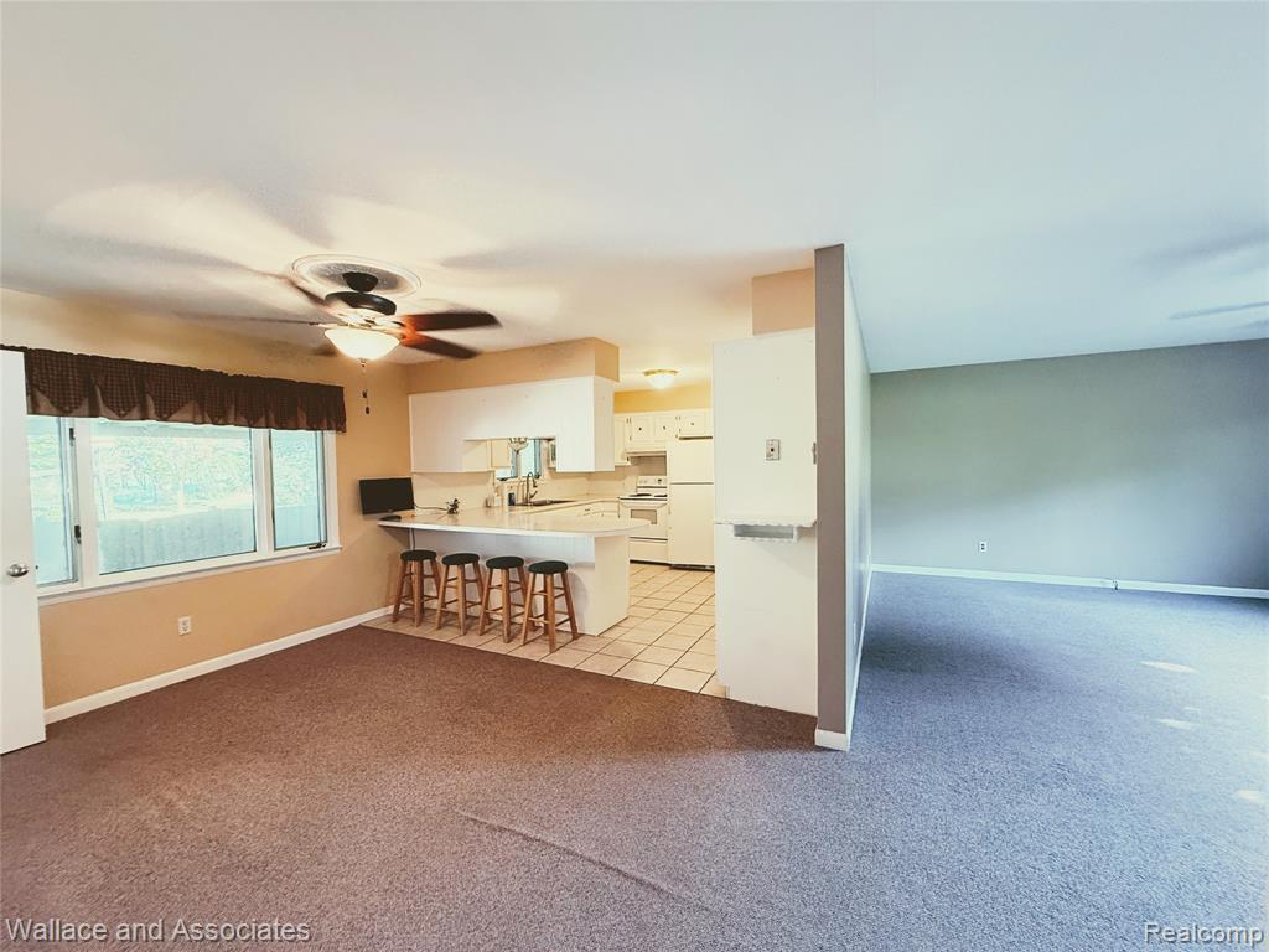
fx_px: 513
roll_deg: +1.4
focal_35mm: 14
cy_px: 476
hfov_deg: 102.1
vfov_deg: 85.7
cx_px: 634
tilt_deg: -1.1
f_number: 2.2
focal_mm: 2.22
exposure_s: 1/60
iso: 320
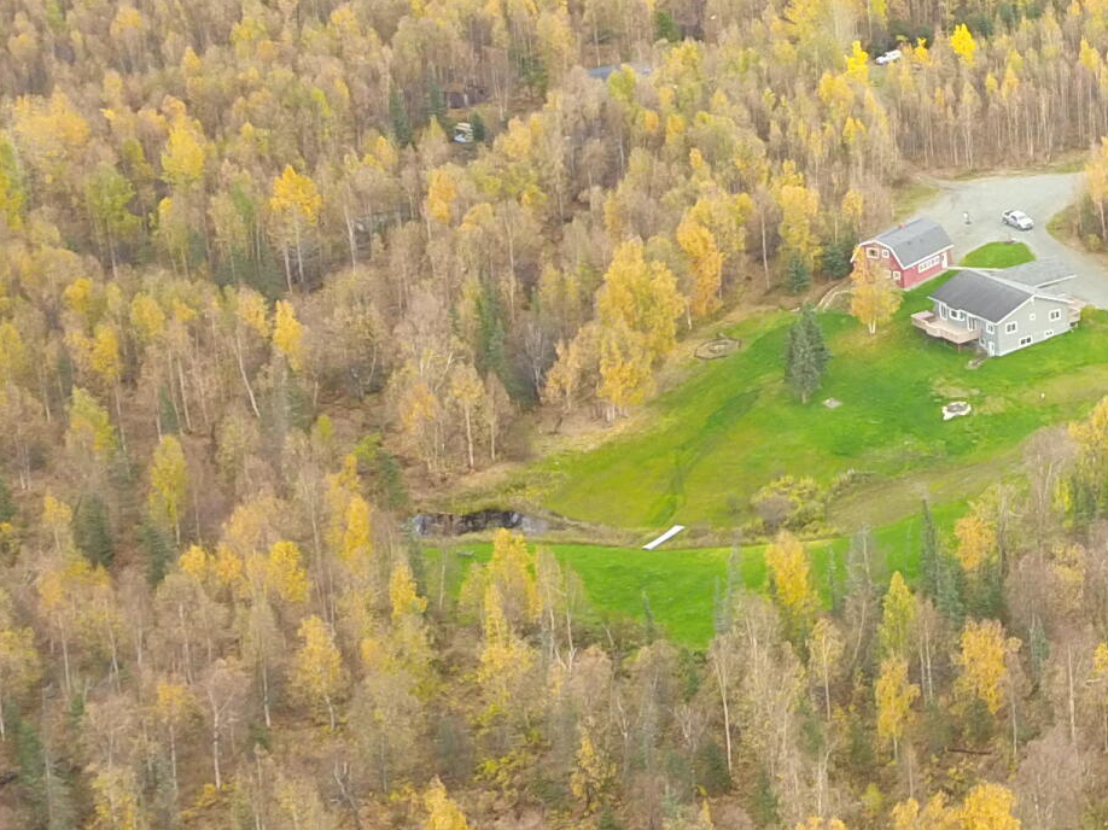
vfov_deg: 17.1
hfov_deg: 20.3
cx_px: 1581
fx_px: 2720
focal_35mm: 85
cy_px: 46
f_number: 2.2
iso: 111
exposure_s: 1/120
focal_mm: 4.73
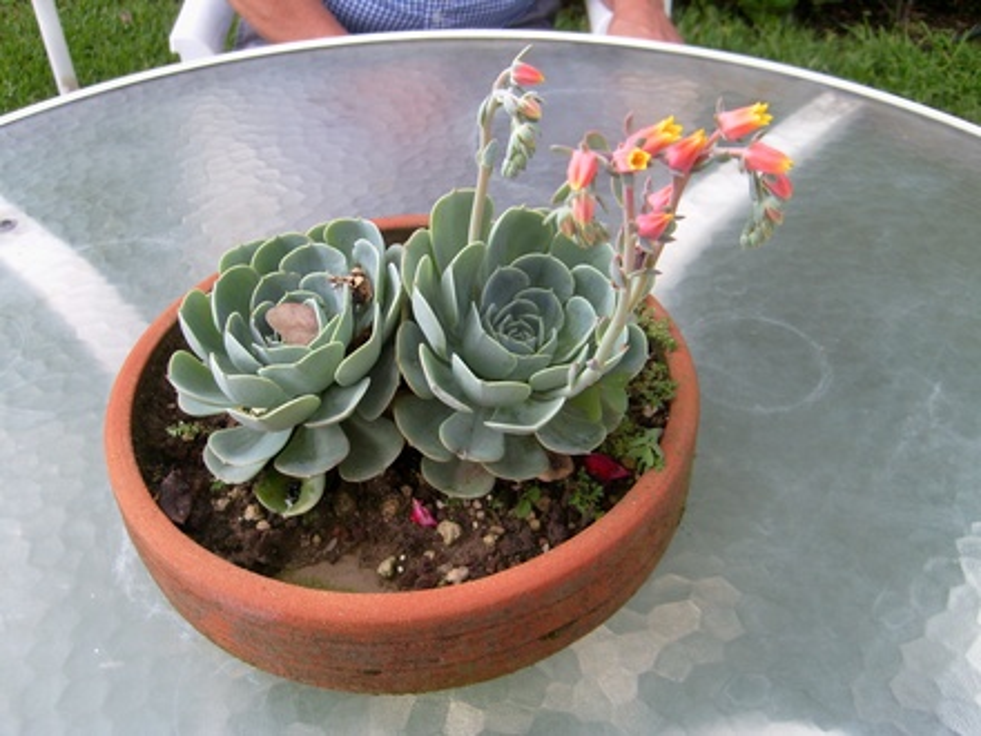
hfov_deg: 52.6
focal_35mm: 35
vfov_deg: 40.7
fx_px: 992
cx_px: 490
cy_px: 368
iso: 80
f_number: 2.8
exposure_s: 1/90
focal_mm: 5.8
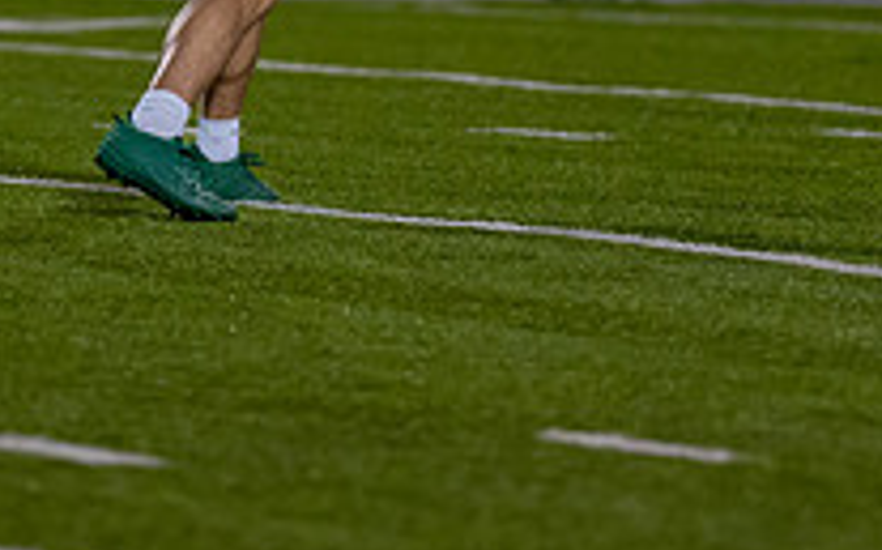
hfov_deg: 3.2
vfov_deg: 2.0
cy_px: -321
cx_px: 294
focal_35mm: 664
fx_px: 15948
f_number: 1.8
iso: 1600
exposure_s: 1/1250
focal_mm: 135
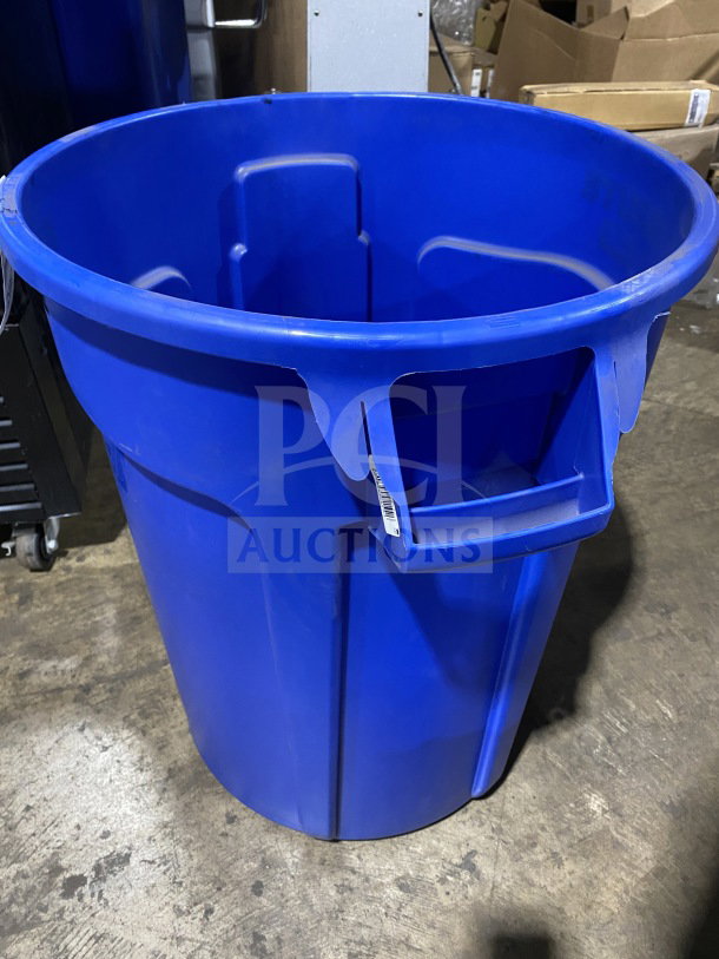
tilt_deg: -39.6
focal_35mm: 26
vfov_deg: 67.3
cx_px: 360
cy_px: 480
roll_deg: -0.1
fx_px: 720
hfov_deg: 53.1
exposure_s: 1/40
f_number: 1.8
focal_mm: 4.25
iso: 500
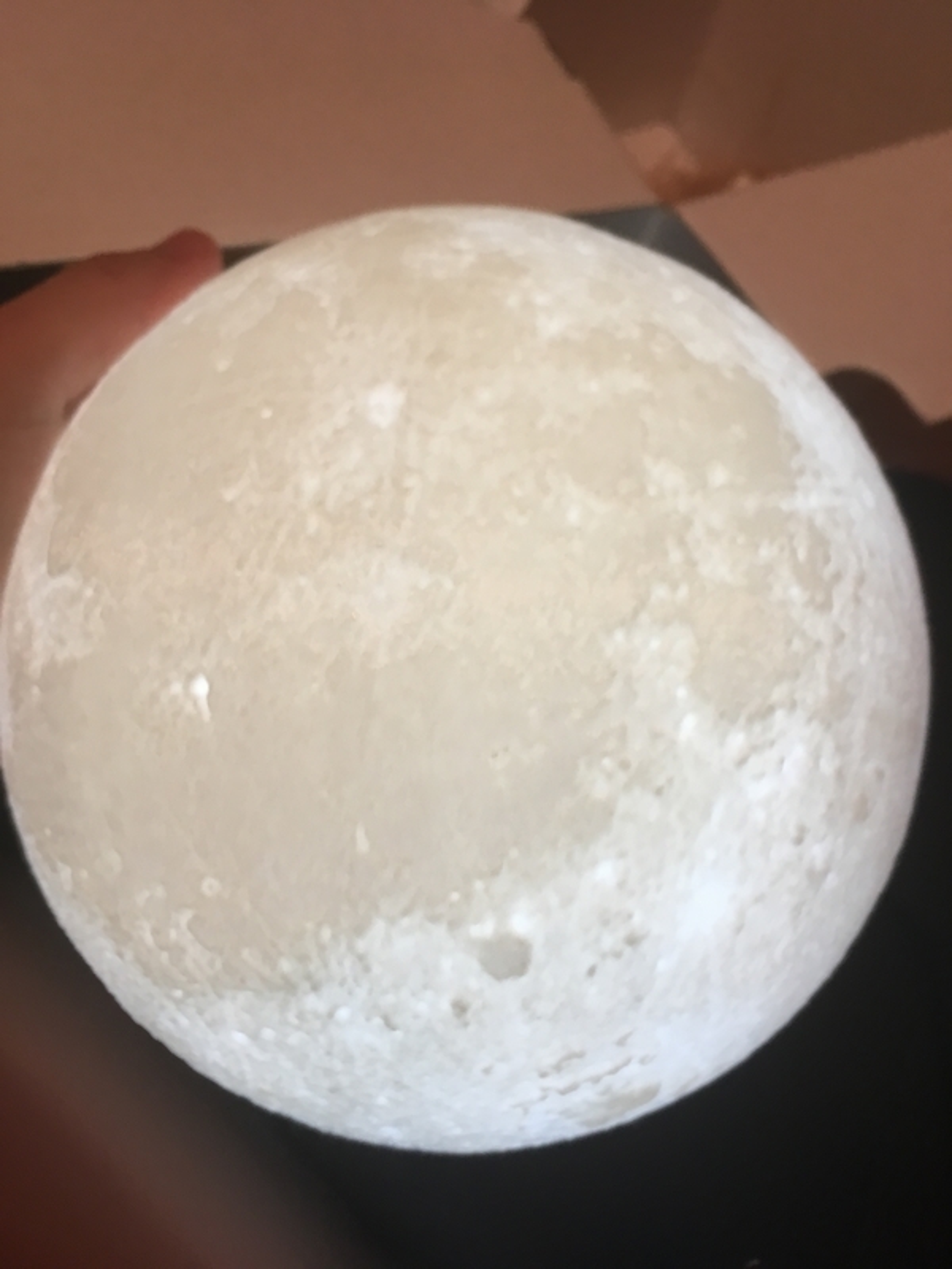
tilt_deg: -65.7
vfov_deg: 61.7
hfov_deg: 48.2
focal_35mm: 29
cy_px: 634
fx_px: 1063
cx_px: 476
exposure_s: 1/30
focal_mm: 4.15
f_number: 2.2
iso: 64
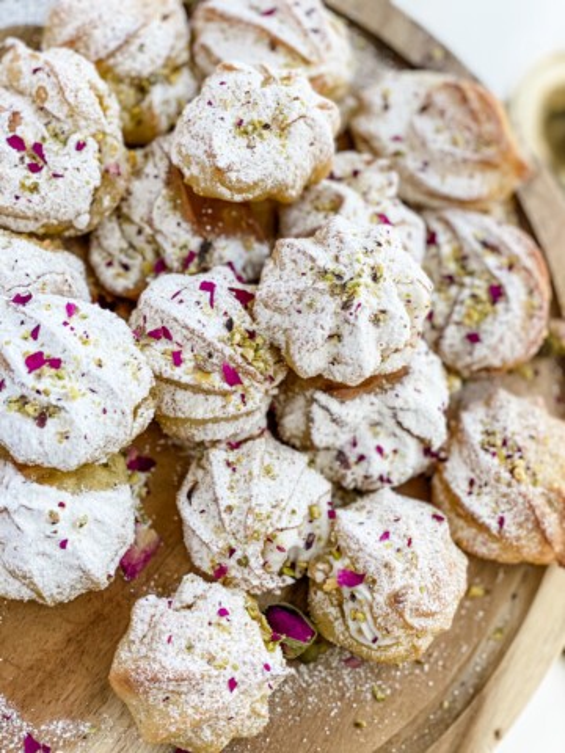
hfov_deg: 28.0
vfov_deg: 36.8
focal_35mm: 52
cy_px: 376
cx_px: 282
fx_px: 1132
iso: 40
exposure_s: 1/120
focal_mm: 6
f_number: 2
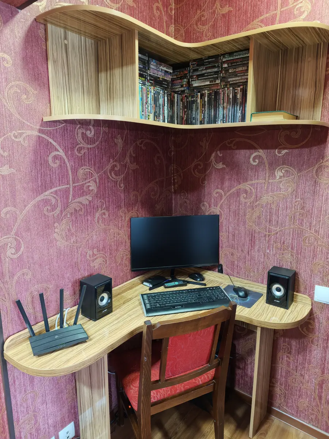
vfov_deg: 73.9
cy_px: 220
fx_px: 291
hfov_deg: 58.9
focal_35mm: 23
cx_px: 164
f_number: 1.67
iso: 400
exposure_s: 1/33.3
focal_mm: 6.62
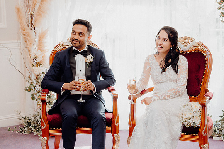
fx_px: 436
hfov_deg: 28.8
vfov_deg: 19.5
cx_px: 112
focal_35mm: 70
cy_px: 74
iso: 200
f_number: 3.5
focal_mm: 70
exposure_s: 1/200
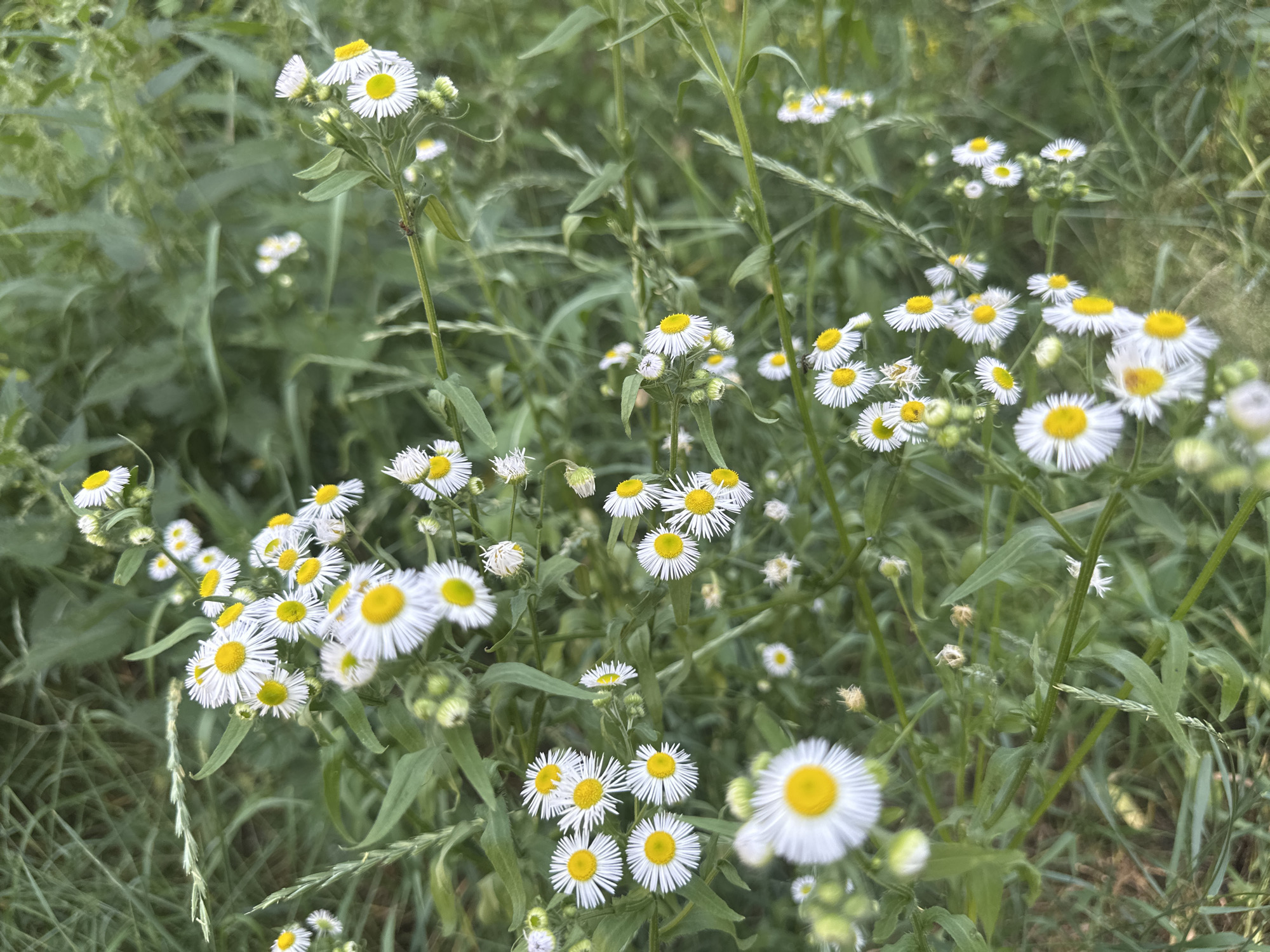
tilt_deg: -35.6
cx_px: 635
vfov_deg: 56.8
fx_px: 881
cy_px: 476
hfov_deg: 71.6
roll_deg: +13.9
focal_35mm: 24
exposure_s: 1/245
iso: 64
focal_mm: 6.86
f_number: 1.78
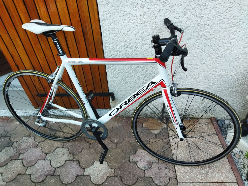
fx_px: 193
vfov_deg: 51.4
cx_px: 124
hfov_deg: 65.3
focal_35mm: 27
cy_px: 93
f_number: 1.79
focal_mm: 4.71
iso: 109
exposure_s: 1/100
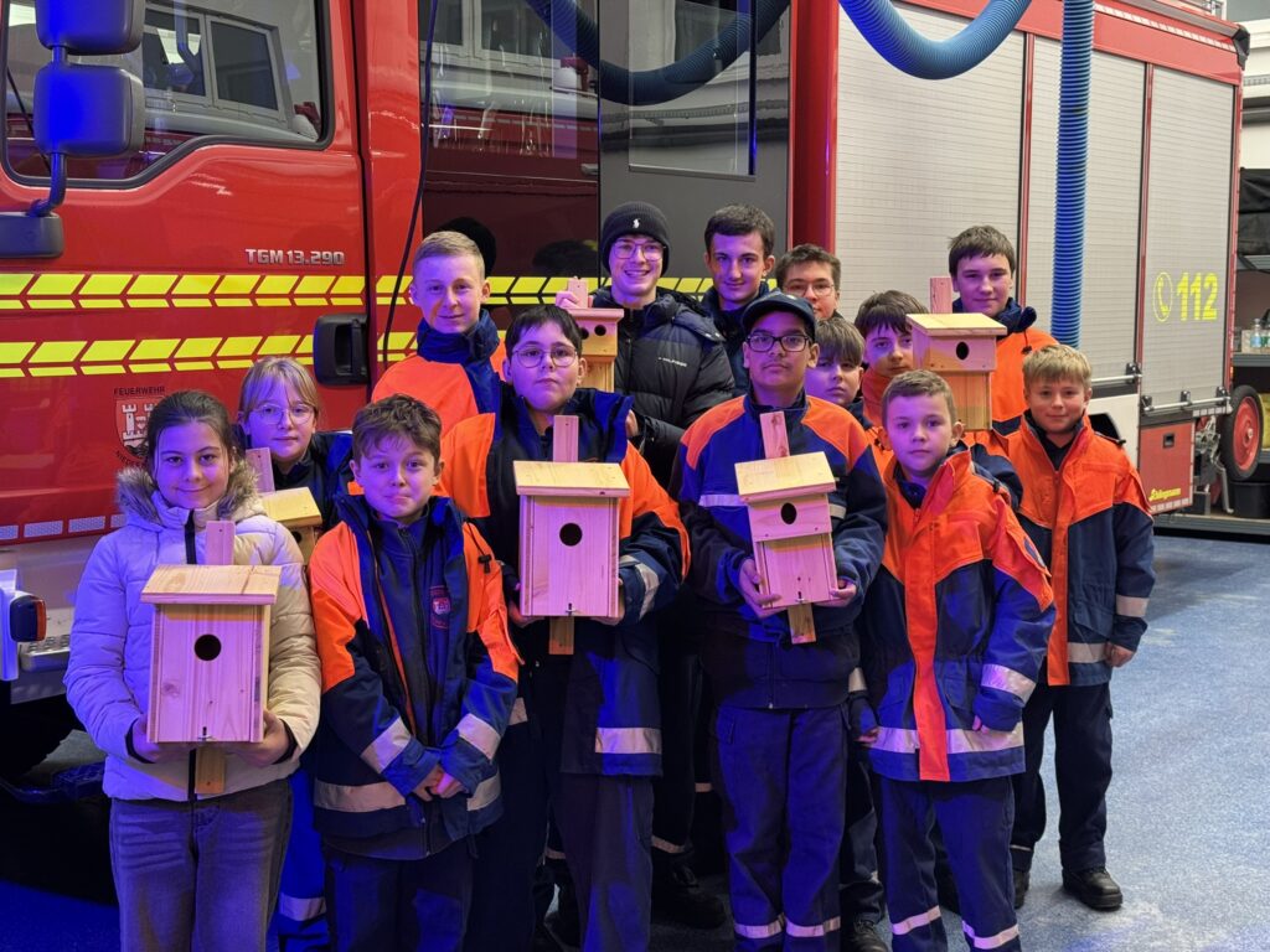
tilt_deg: -4.6
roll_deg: +0.6
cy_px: 476
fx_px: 1761
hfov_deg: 39.7
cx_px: 635
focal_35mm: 48
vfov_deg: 30.3
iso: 250
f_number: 1.78
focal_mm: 6.76
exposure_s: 1/50
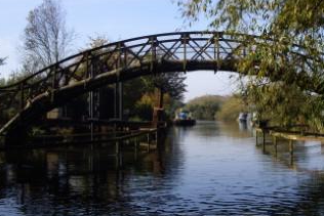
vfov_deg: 24.2
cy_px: 96
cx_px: 206
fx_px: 504
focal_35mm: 56
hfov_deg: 35.4
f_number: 8
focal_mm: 7.9
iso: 64
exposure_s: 1/80
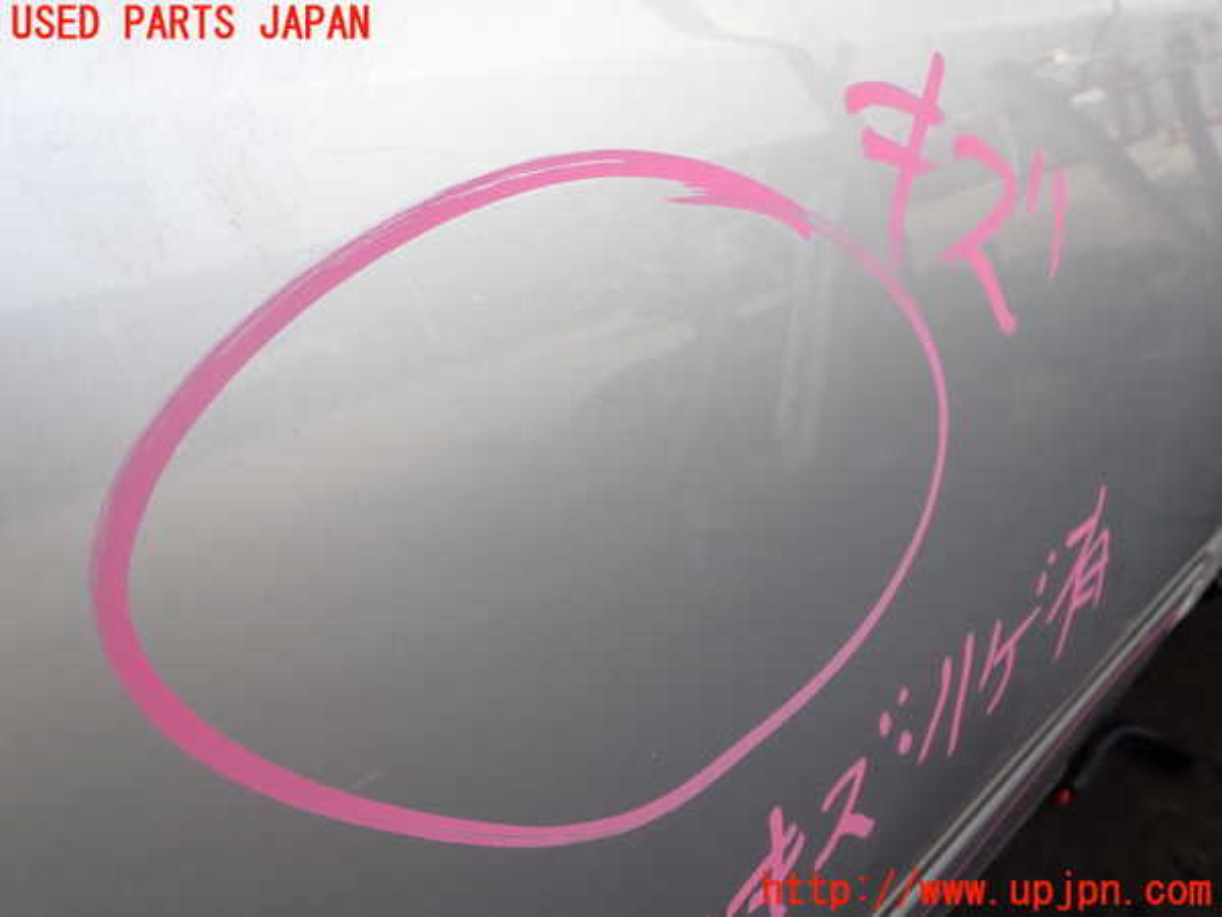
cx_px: 611
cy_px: 458
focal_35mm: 30
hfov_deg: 60.0
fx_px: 1059
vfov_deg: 46.8
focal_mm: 5.4
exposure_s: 1/320
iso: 100
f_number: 3.2
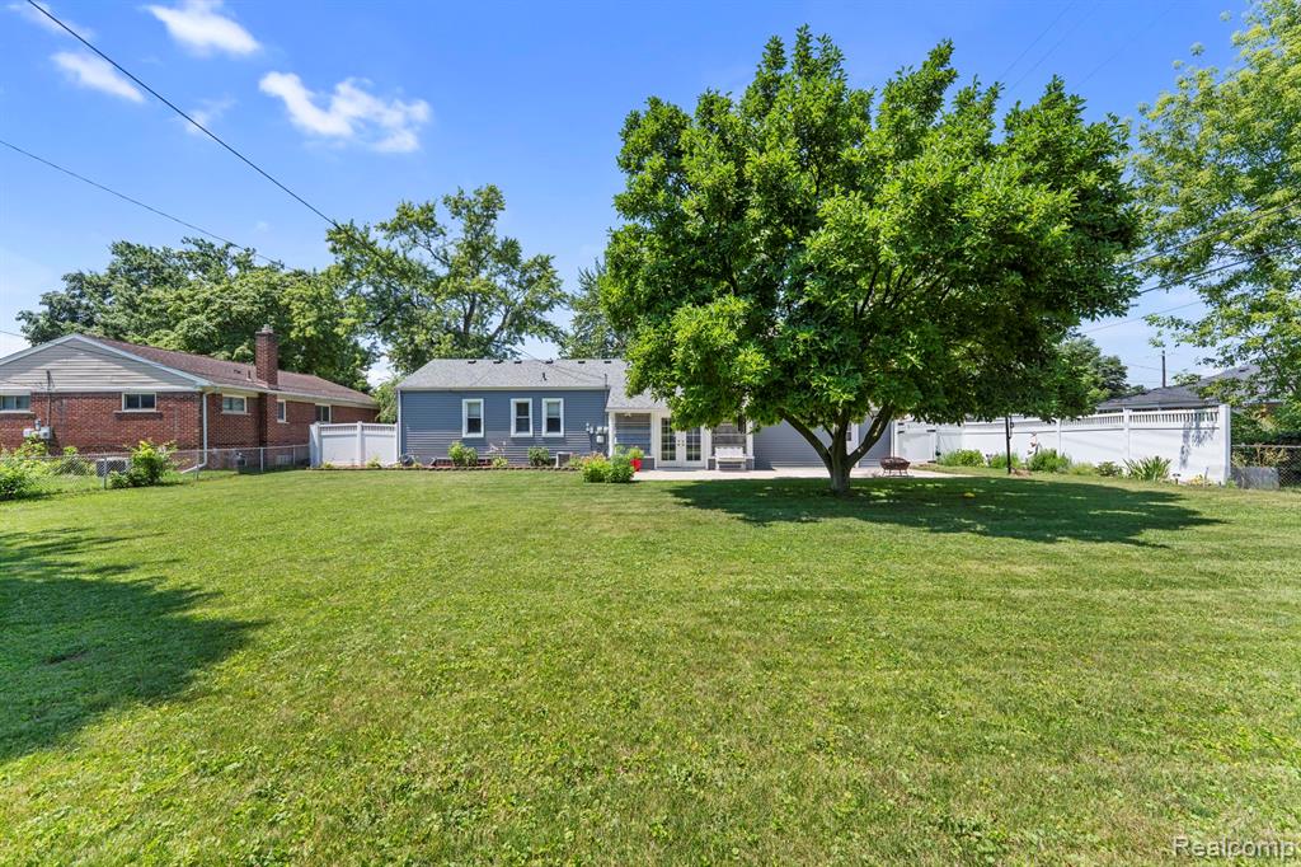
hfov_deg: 104.3
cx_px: 650
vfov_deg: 81.2
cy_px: 434
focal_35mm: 14
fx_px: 506
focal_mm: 14
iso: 500
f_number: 8
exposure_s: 1/1000
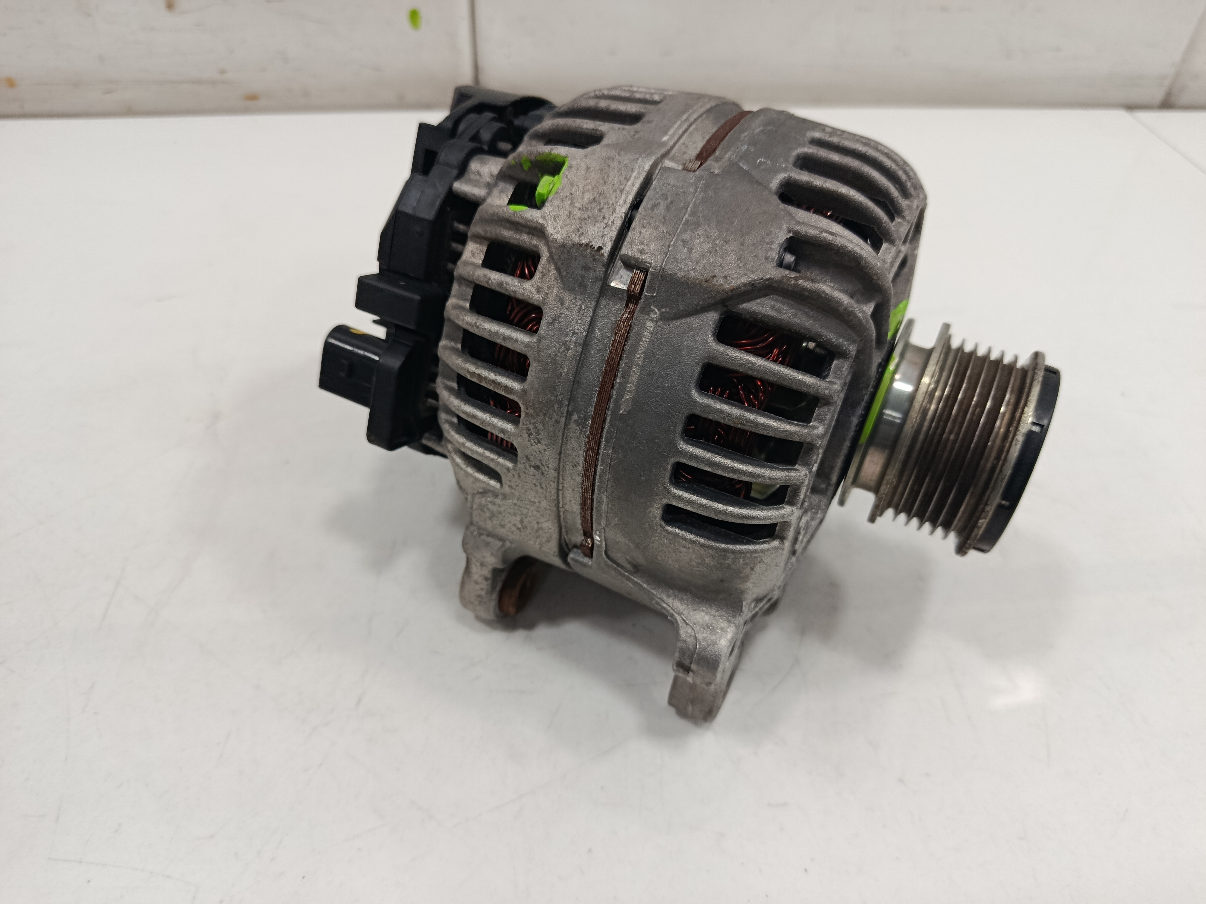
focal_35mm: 24
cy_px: 452
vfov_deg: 56.8
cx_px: 603
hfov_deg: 71.6
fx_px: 836
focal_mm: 5.24
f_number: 1.7
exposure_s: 1/100
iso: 1081
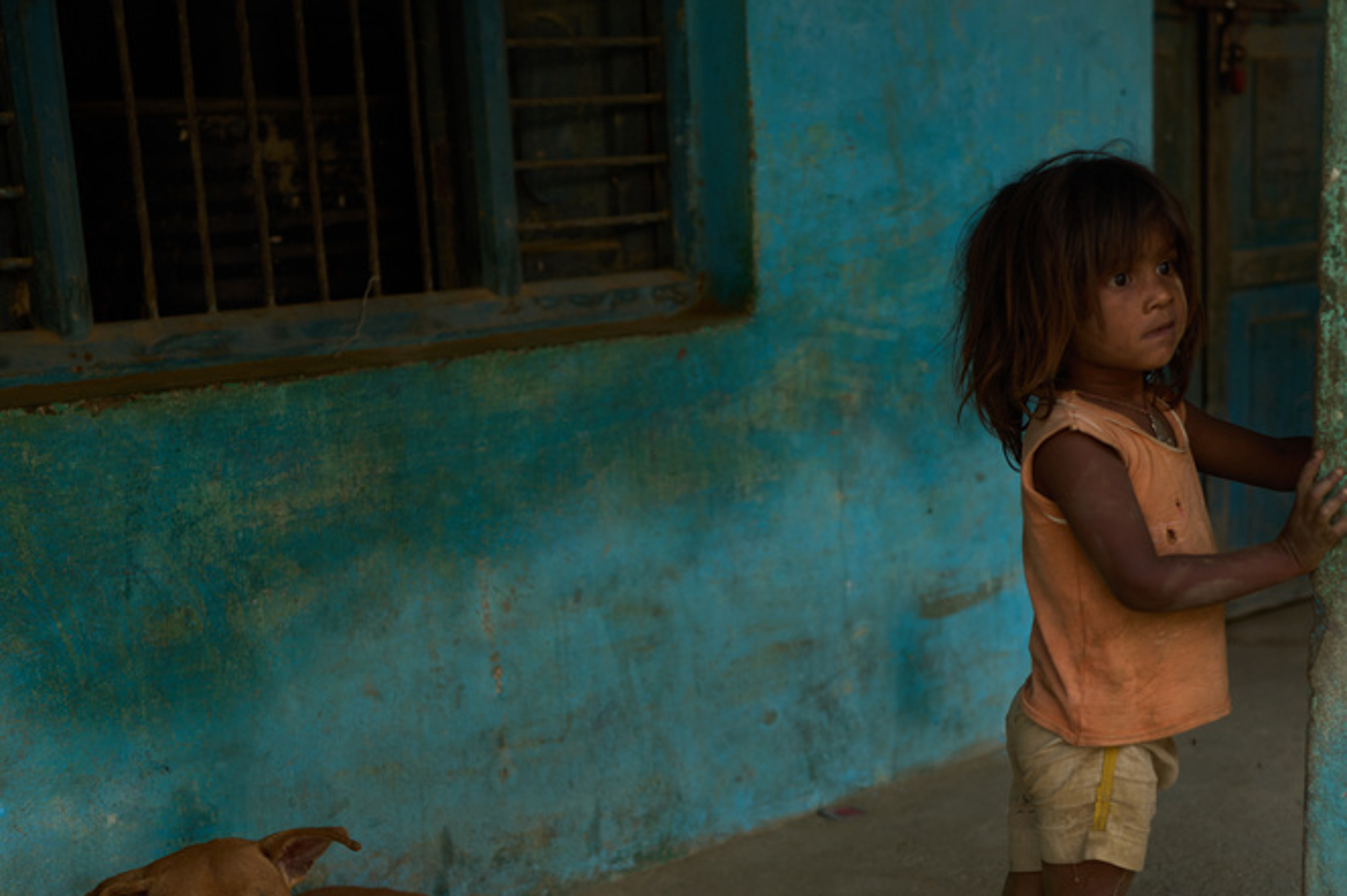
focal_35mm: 54
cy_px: 626
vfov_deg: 24.9
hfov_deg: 36.9
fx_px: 2019
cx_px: 736
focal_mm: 35
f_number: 2
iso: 100
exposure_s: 1/320
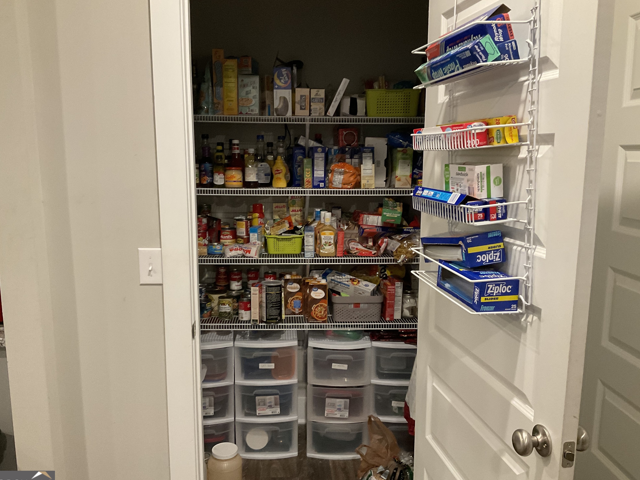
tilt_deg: -9.0
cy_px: 247
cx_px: 312
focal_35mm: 30
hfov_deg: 60.0
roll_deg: +0.1
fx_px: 555
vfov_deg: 46.8
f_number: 1.8
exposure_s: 1/60
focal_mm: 3
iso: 250
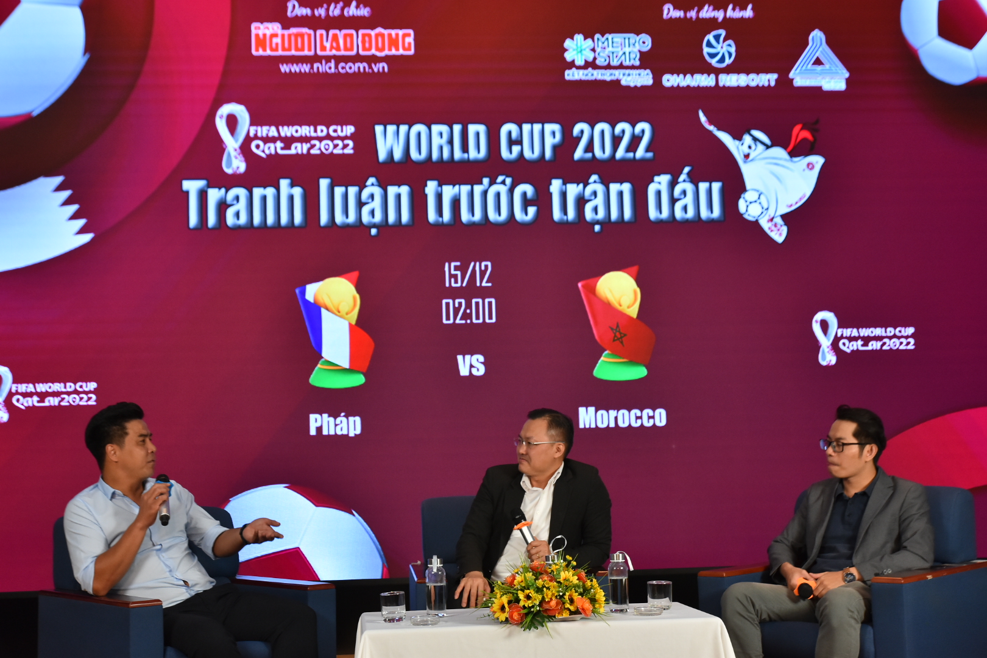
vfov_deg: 28.1
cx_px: 494
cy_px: 329
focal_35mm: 48
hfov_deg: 41.1
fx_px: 1316
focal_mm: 32
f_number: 4.5
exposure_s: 1/200
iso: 800
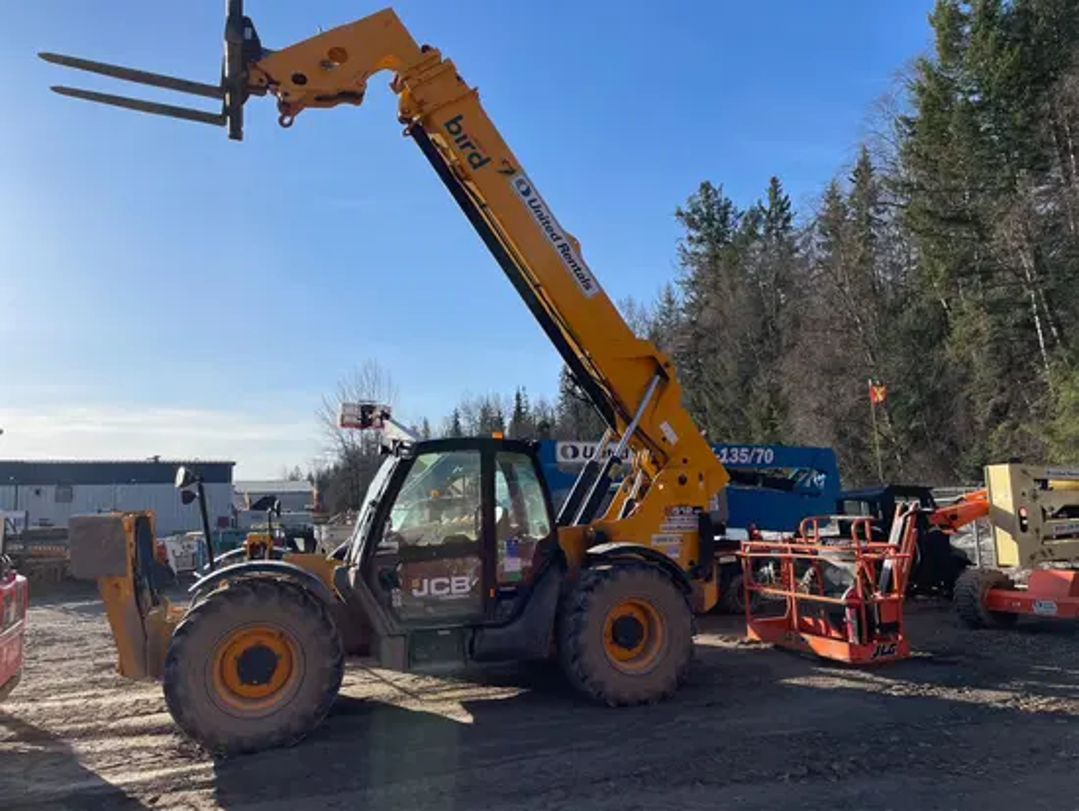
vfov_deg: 53.1
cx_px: 540
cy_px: 406
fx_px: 811
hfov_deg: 67.3
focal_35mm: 26
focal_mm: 4.2
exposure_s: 1/4132
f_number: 1.6
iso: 32
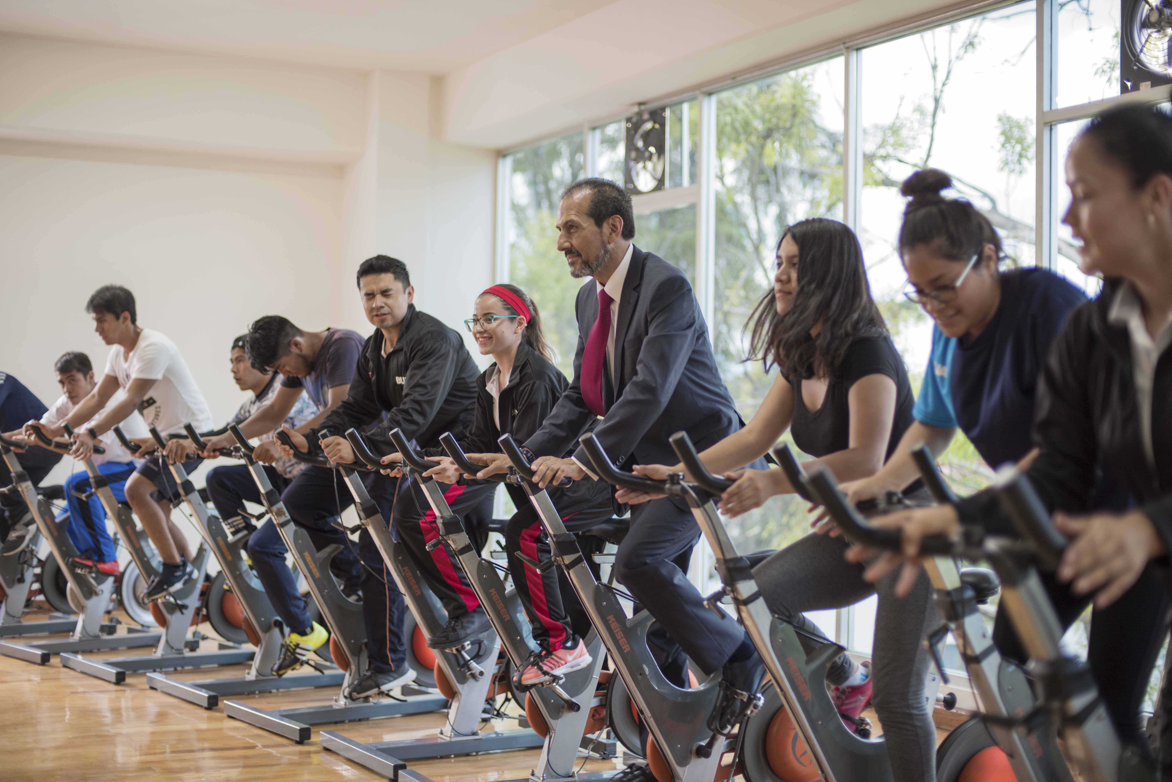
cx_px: 586
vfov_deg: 27.0
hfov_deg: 39.6
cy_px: 391
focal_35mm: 50
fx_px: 1628
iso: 500
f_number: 2
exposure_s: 1/200
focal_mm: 50
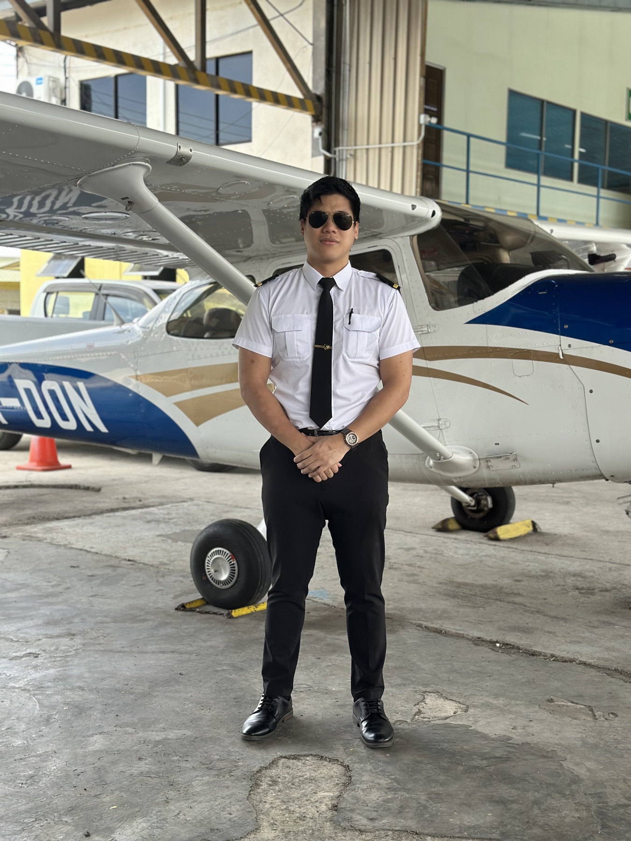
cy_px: 420
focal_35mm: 48
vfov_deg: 39.7
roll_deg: -1.0
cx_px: 316
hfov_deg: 30.3
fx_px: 1167
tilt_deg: -5.5
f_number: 1.78
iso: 80
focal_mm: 6.86
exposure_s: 1/529
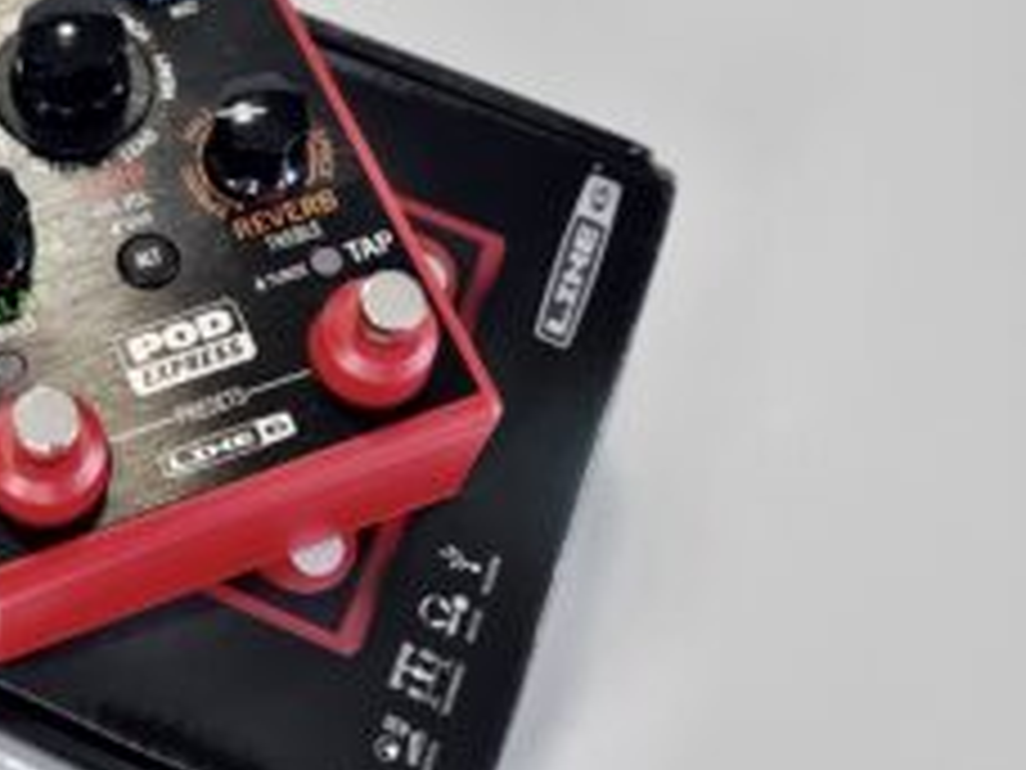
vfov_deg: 29.6
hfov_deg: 36.5
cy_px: 295
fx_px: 1452
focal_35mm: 49
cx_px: 104
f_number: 1.8
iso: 200
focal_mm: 5.4
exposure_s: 1/100
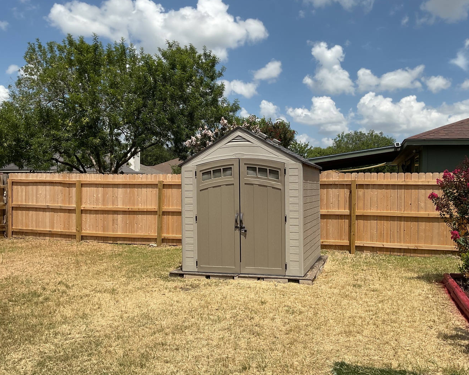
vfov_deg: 47.1
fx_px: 430
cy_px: 188
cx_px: 255
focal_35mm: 31
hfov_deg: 57.1
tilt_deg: -1.1
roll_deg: +0.3
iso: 16
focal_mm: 3
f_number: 1.8
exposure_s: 1/2959
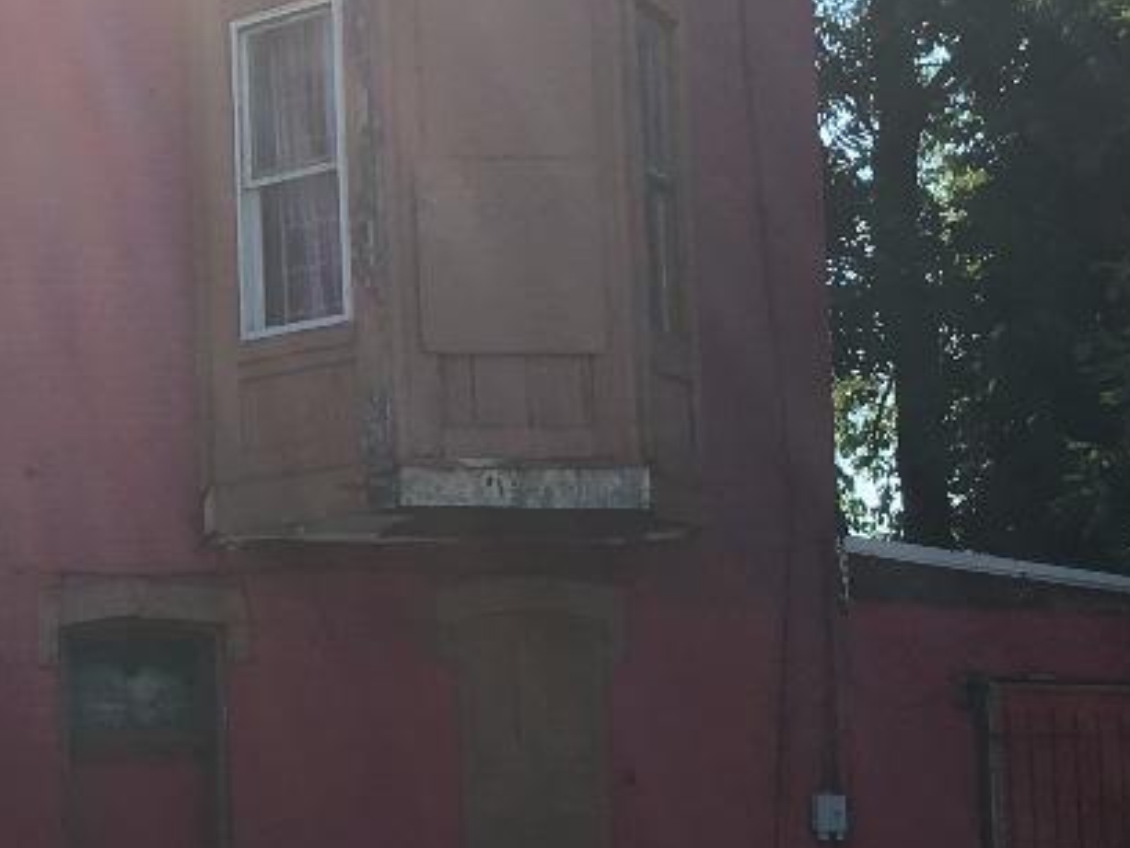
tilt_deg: +9.7
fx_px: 3331
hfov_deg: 18.6
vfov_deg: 14.5
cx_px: -94
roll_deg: +1.0
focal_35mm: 102
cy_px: 409
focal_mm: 4.15
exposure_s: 1/1068
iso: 25
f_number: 2.2
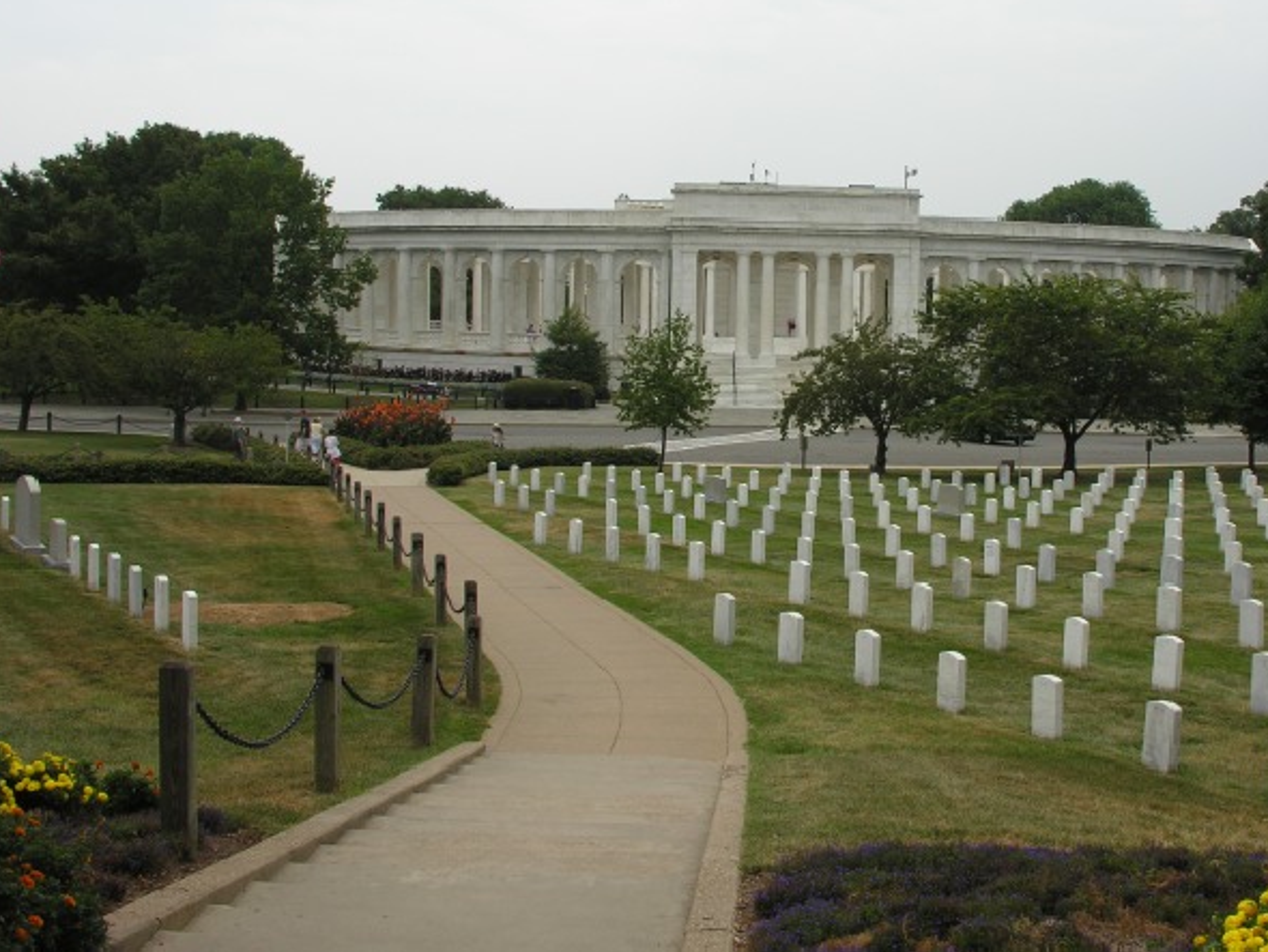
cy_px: 403
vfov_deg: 30.9
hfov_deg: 40.1
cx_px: 793
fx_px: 1722
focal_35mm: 47
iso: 50
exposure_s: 1/208
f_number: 6.3
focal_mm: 8.9
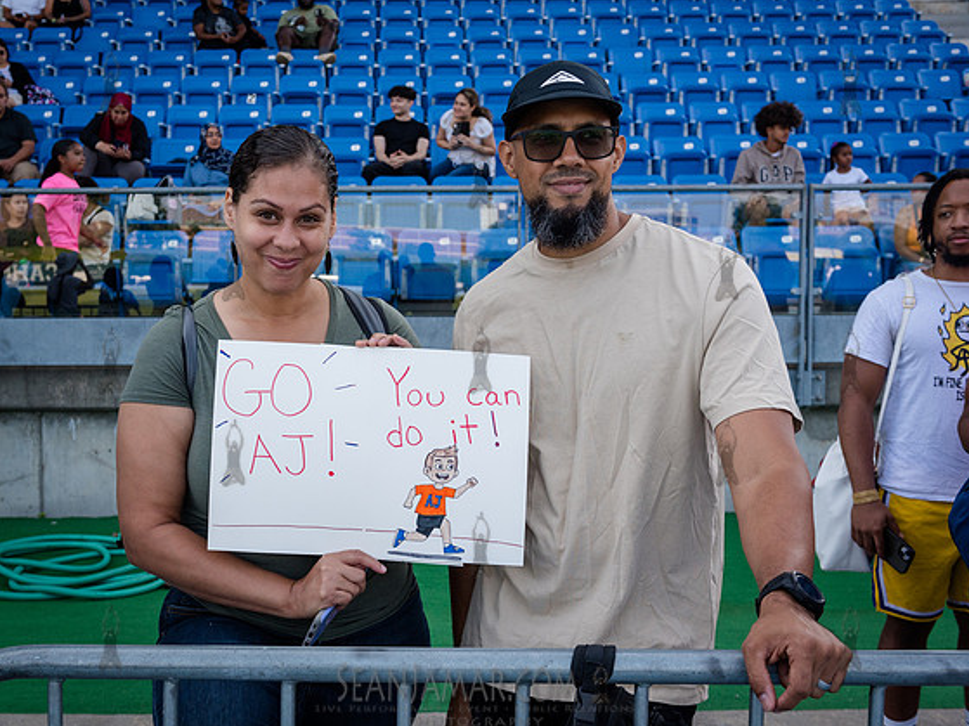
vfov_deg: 30.9
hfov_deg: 40.2
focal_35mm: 47
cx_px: 377
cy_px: 350
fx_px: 1315
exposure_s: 1/800
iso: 400
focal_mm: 38
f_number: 5.6
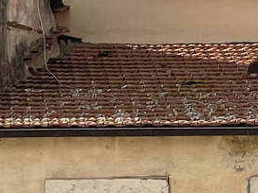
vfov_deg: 3.3
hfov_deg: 4.4
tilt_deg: +7.8
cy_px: -109
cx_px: 294
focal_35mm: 453
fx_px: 3376
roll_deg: +0.2
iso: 32
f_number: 2.8
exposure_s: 1/896
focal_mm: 9
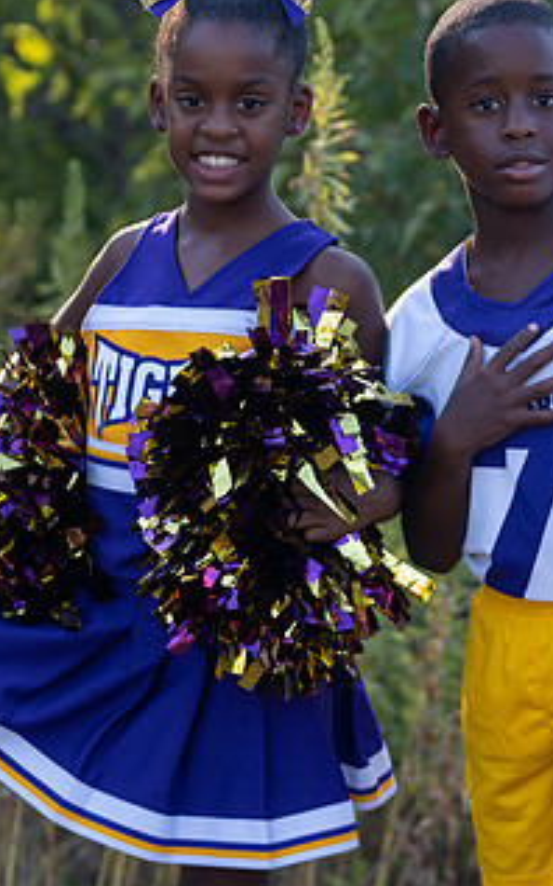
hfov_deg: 6.1
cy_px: 299
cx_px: 438
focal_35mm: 216
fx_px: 5211
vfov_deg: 9.7
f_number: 2.8
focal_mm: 102
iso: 160
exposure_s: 1/320
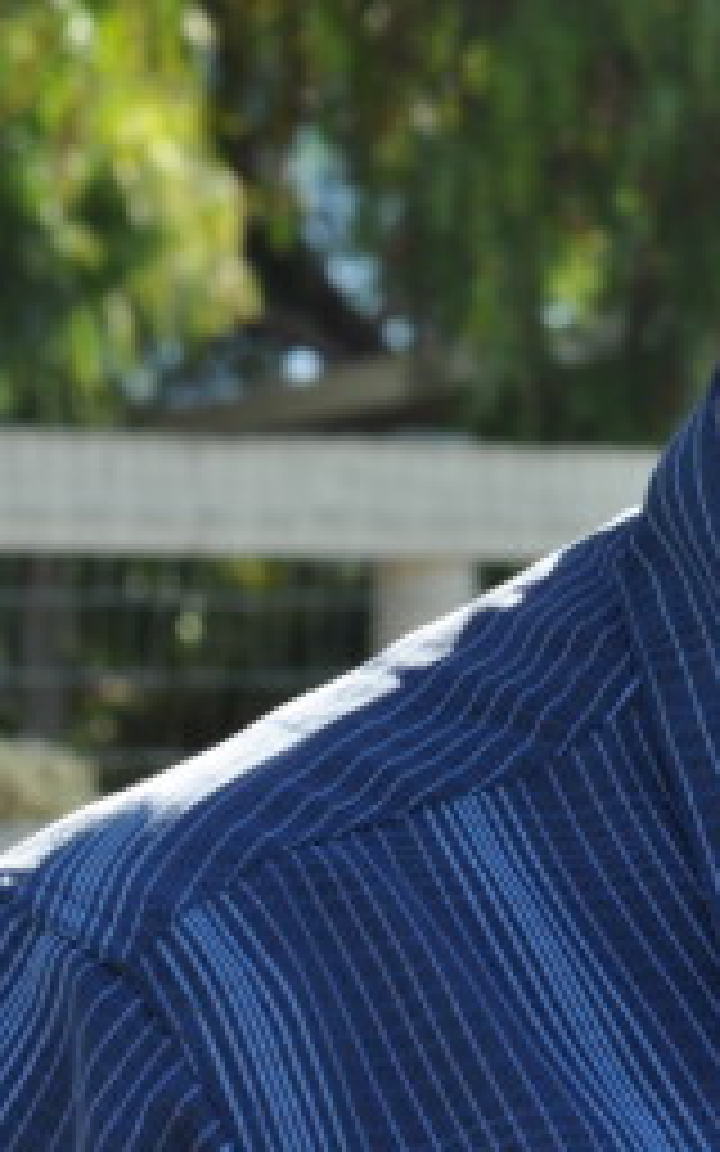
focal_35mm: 185
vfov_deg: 11.3
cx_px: 1107
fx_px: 5808
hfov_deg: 7.0
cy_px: 637
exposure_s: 1/200
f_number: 7.1
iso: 200
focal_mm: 50
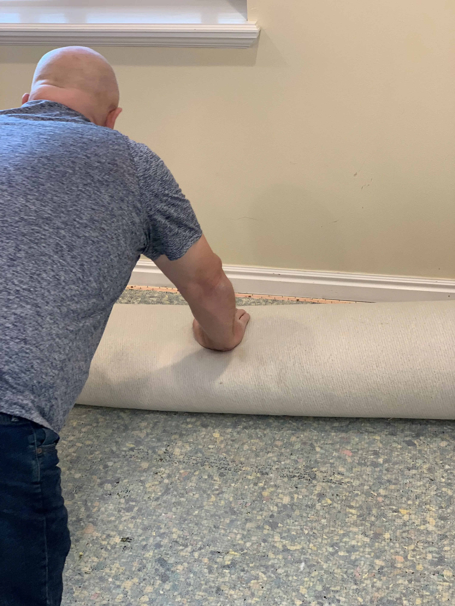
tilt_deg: -29.1
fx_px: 911
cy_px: 303
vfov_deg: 36.8
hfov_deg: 28.0
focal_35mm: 52
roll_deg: +2.8
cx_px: 228
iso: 100
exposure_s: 1/60
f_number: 2.4
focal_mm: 6
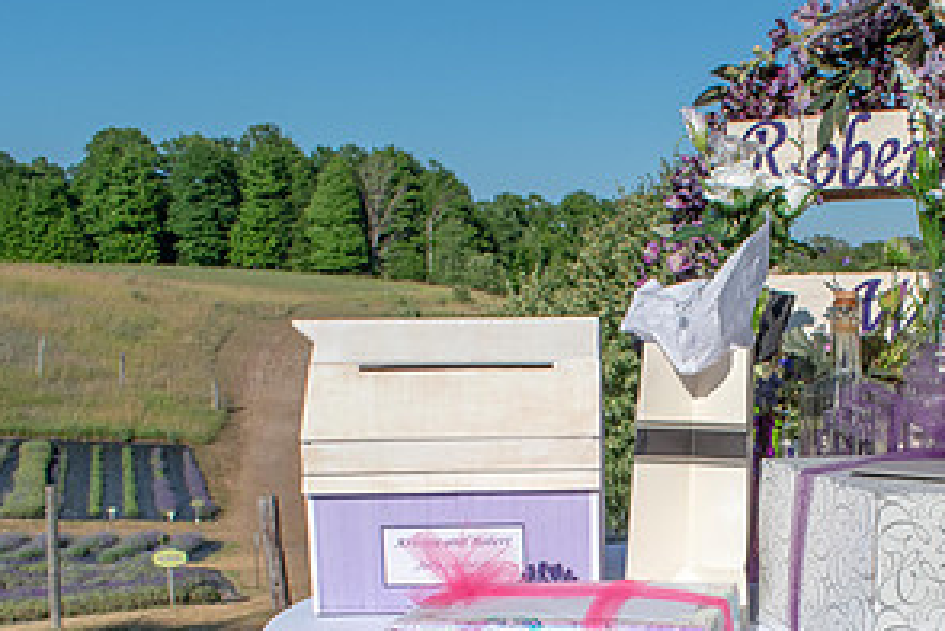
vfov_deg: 25.0
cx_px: 708
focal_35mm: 53
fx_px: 1392
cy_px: 537
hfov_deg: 36.6
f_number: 11
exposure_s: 1/500
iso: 200
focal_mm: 18
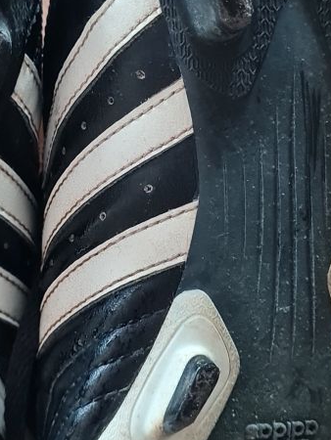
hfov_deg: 19.1
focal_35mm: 77
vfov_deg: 25.3
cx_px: 125
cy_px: 193
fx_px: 981
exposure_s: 1/50
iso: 320
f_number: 1.8
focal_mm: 5.4
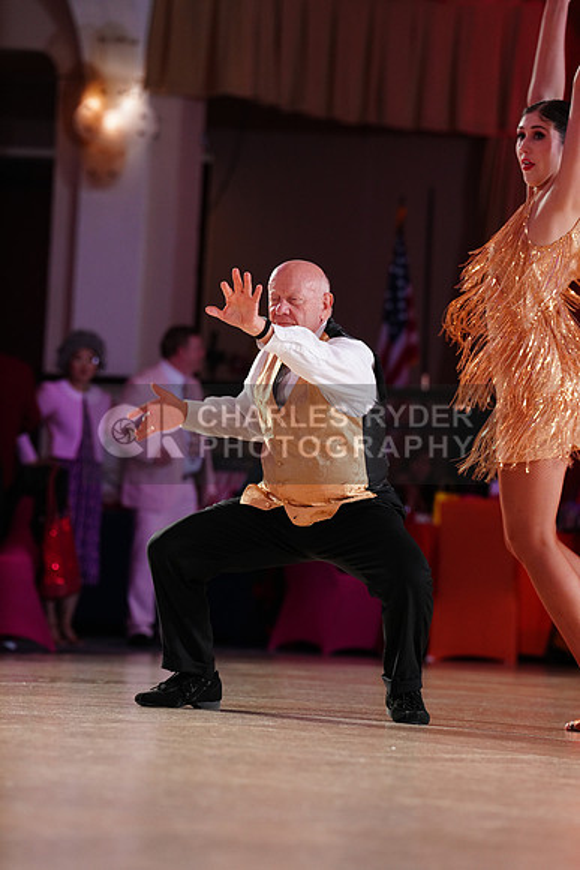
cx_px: 290
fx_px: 4830
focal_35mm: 200
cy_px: 435
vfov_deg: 10.3
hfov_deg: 6.9
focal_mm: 200
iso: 2000
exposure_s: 1/200
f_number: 4.5
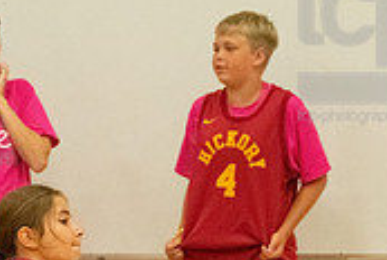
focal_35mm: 408
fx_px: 4393
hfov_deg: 5.0
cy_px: 353
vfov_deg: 3.4
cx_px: 49
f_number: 4.5
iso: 6400
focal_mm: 122
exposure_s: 1/800
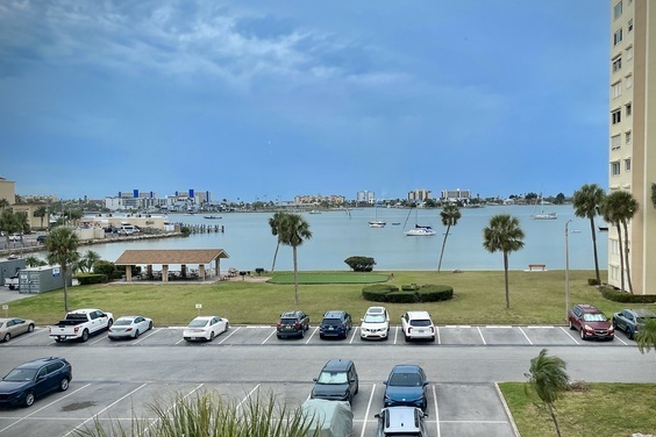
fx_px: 583
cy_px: 246
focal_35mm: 32
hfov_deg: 58.6
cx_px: 362
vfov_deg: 41.0
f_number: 1.6
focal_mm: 4.2
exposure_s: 1/1401
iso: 32
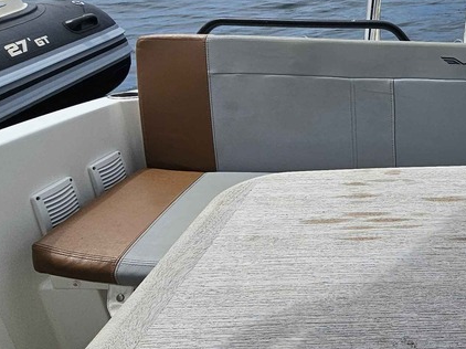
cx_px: 480
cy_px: 134
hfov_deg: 42.3
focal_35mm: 37
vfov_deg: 38.4
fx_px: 498
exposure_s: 1/4469
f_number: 2.2
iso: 50
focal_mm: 2.2
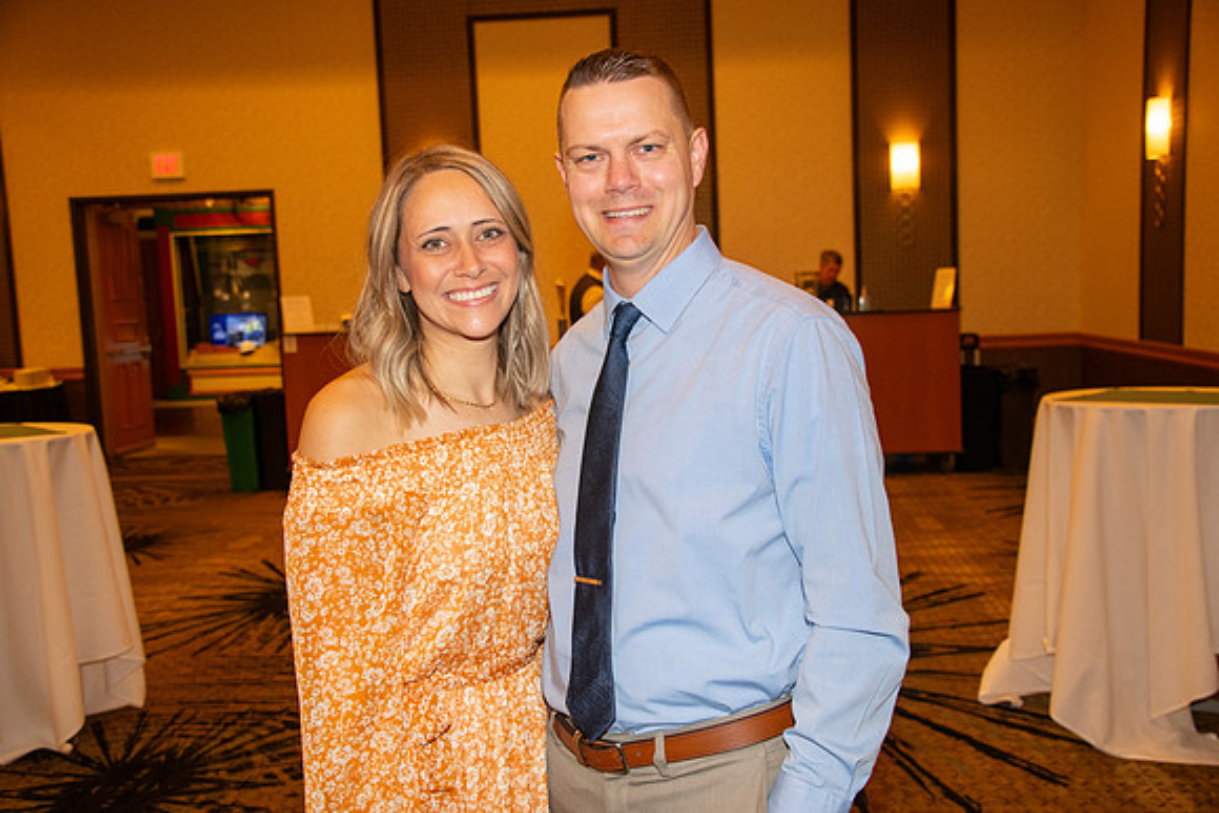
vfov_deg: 33.4
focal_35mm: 40
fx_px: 1355
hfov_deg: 48.4
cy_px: 406
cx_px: 610
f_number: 5.6
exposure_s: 1/60
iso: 2000
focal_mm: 40
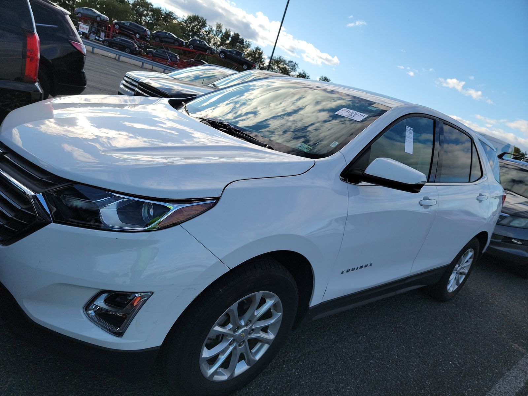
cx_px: 264
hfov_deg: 71.6
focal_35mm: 24
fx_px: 366
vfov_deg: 56.8
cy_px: 198
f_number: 1.8
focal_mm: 6.7
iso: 50
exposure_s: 1/689
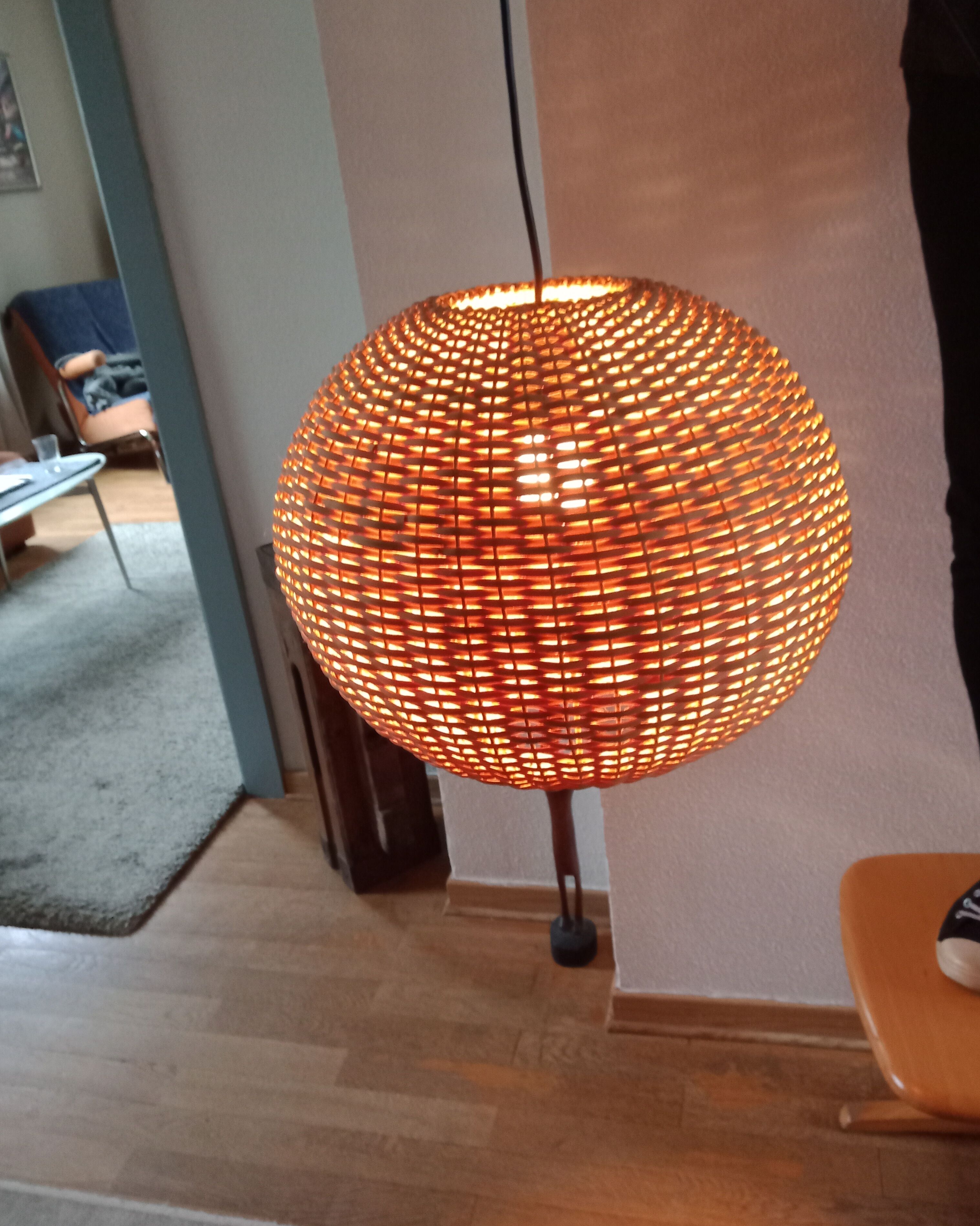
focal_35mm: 29
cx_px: 495
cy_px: 590
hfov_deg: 50.0
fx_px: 1051
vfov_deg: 60.4
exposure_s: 1/25
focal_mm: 3.54
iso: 982
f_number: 2
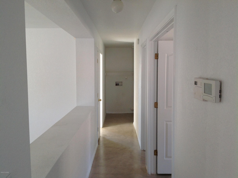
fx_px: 240
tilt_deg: -3.4
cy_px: 89
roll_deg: -0.2
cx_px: 119
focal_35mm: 35
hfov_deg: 52.7
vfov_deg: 40.6
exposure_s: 1/60
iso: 64
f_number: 2.4
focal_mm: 4.28
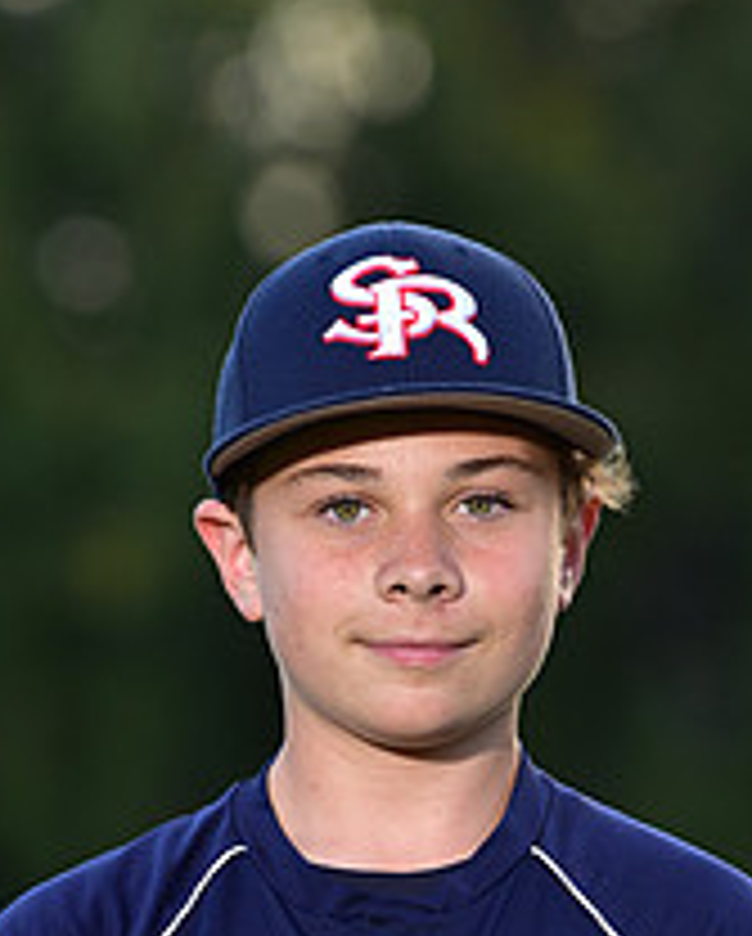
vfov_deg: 3.7
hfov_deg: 3.0
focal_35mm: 523
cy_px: 1134
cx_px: 448
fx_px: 14518
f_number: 4.5
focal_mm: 200
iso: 200
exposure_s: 1/250
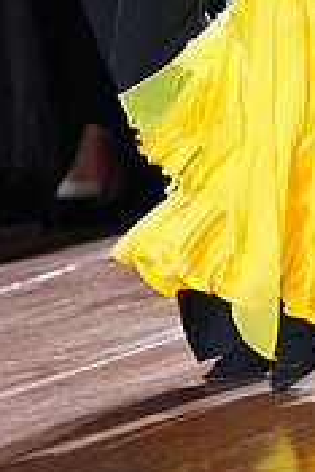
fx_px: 6785
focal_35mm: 518
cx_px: 359
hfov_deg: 2.7
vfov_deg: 4.0
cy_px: -173
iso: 6400
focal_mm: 156
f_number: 4.5
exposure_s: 1/400
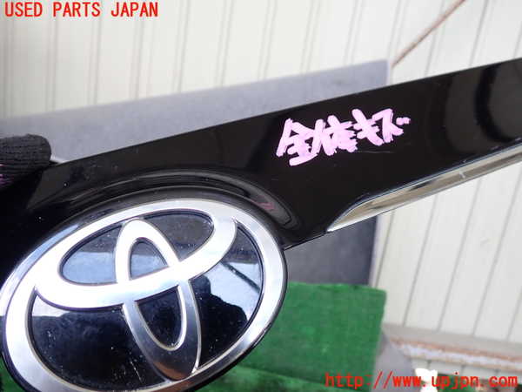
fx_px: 452
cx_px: 261
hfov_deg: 60.0
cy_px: 196
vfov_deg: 46.8
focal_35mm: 30
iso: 100
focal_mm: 5.4
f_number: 2.3
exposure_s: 1/80
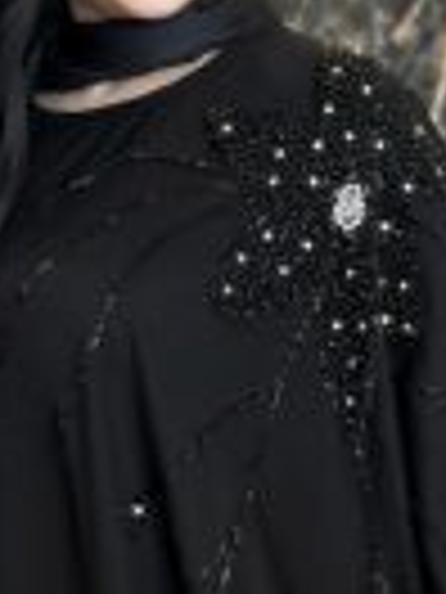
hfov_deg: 10.2
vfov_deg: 13.5
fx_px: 2508
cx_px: 266
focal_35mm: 146
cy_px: 382
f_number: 1.78
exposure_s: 1/50
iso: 125
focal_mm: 6.86
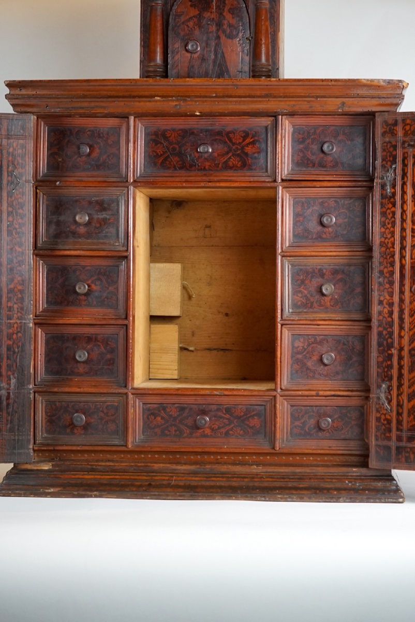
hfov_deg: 16.7
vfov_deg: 24.7
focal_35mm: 82
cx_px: 208
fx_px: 1415
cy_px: 311
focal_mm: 55
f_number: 4.5
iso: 1600
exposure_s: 1/160
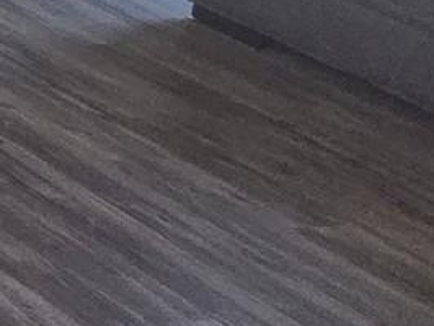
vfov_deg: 13.5
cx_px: -1109
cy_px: -230
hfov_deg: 9.4
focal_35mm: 100
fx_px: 1255
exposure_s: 1/120
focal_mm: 2.2
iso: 250
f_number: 2.2
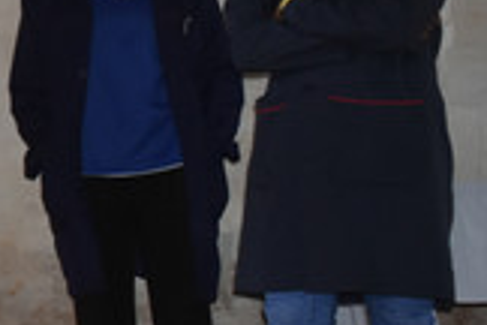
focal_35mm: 142
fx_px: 1921
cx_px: -442
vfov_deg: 9.6
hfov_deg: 12.9
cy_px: 95
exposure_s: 1/125
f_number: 3.8
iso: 1000
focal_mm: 24
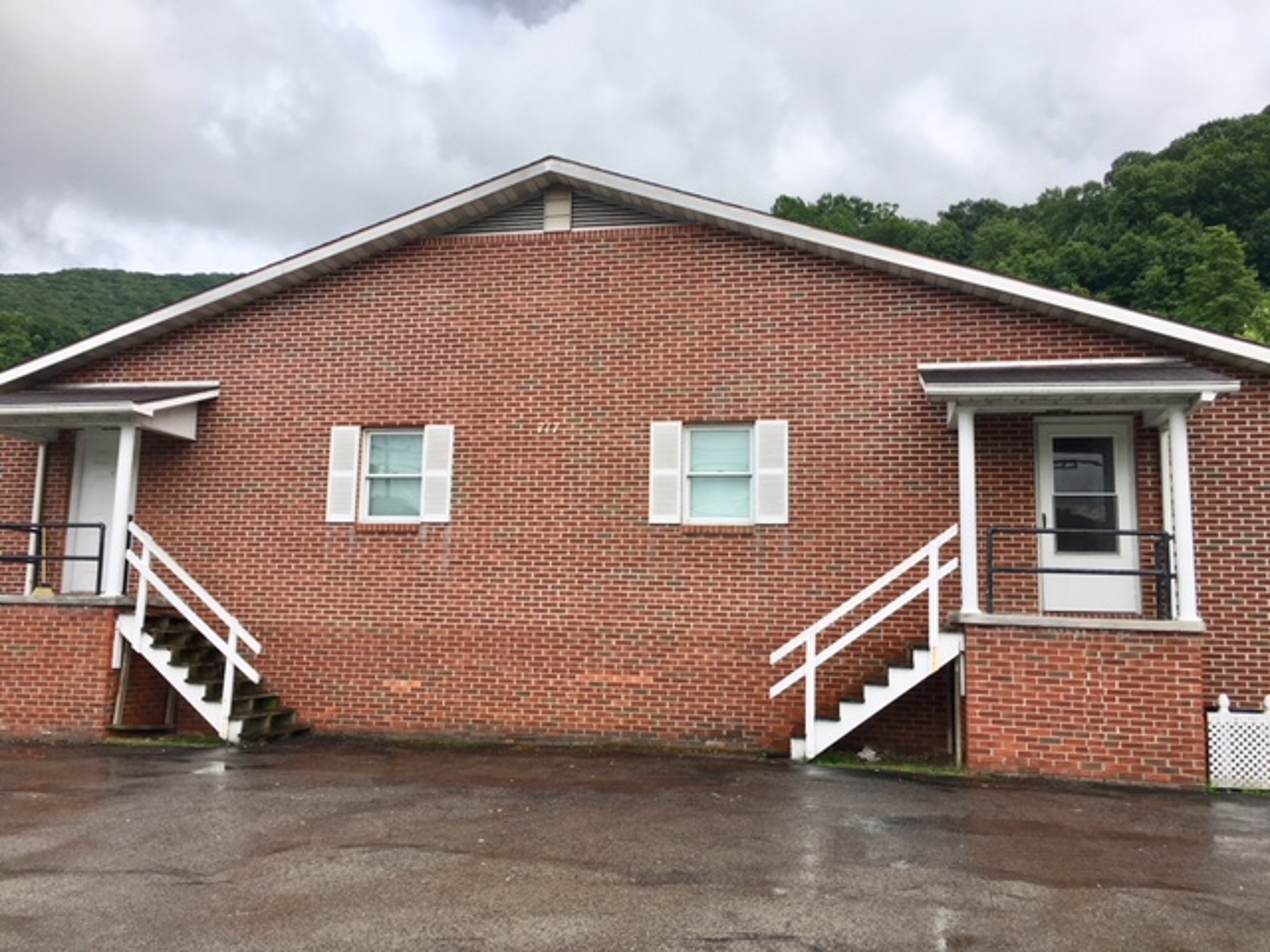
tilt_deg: +8.6
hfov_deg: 61.7
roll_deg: -1.7
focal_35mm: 29
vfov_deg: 48.2
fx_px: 1064
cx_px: 635
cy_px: 476
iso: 25
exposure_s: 1/785
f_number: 2.2
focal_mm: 4.15
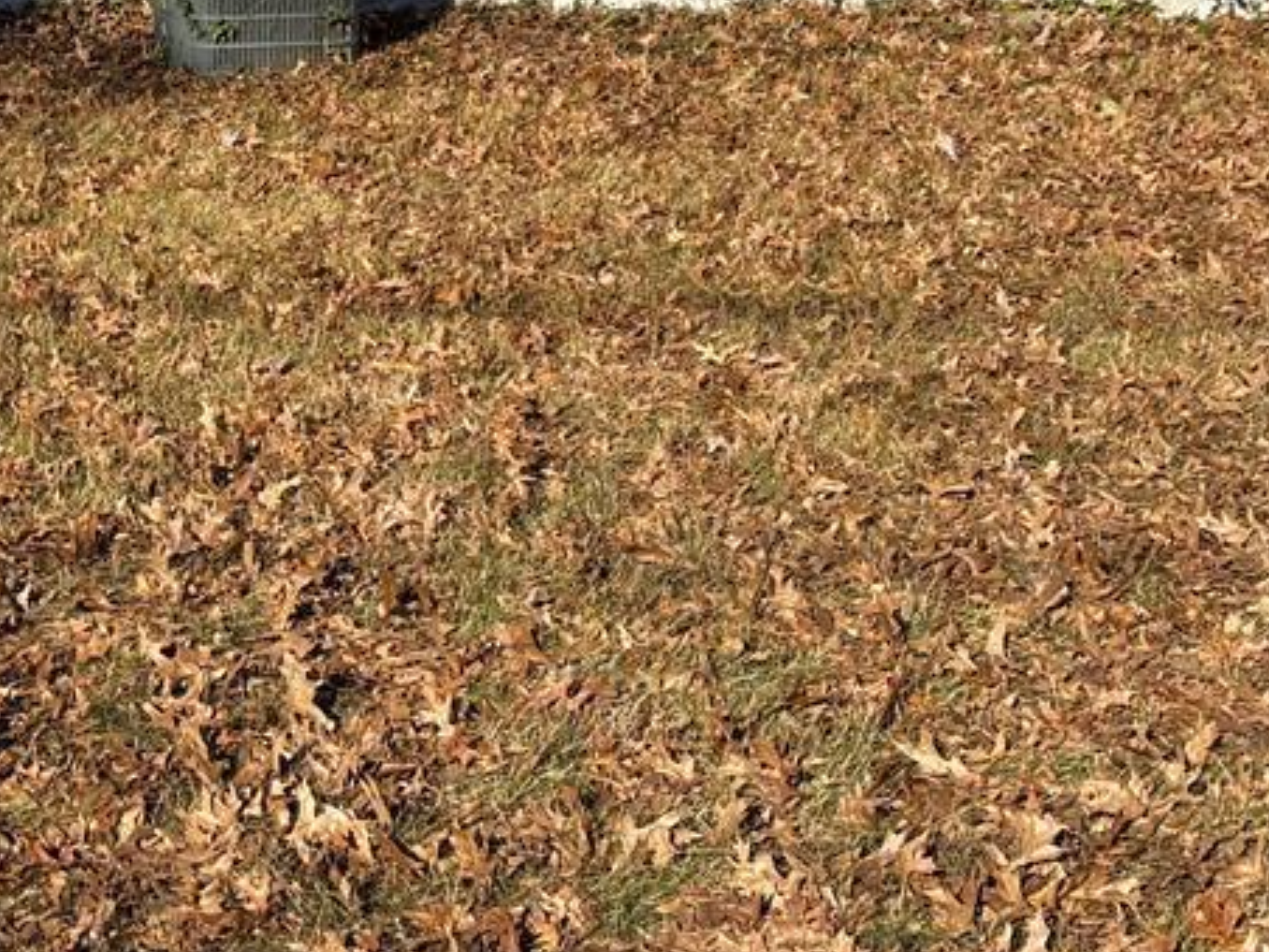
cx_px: -194
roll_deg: +1.5
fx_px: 3373
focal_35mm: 92
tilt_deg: -3.0
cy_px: -90
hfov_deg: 20.2
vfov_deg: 15.6
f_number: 1.6
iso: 50
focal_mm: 5.96
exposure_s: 1/3831
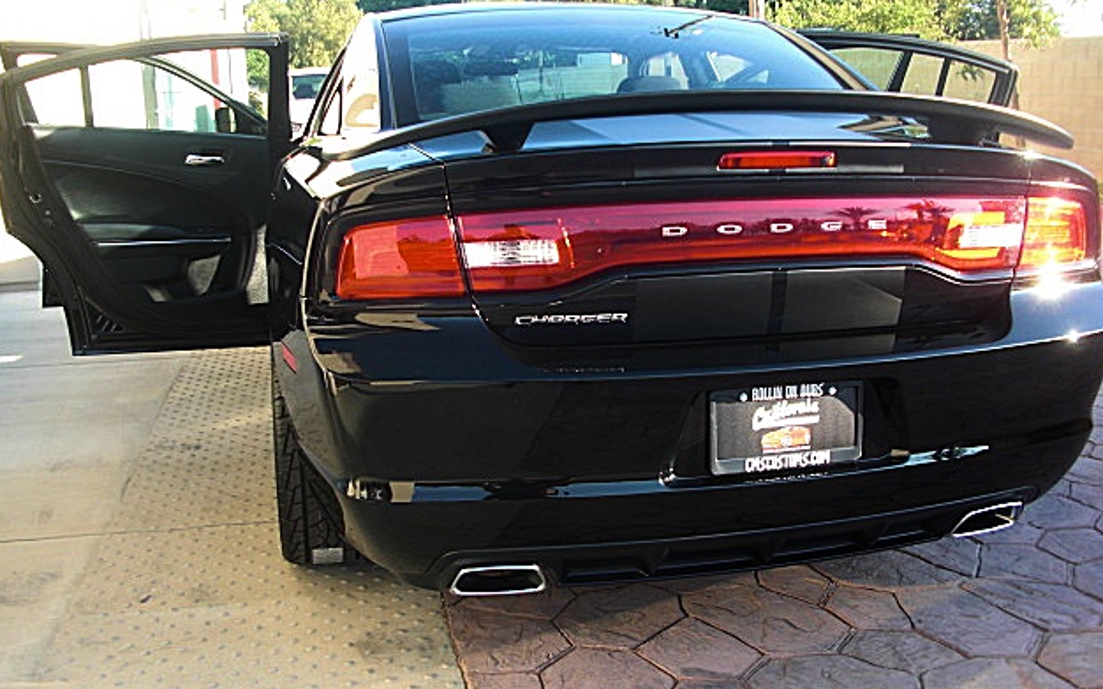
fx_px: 1172
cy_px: 359
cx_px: 552
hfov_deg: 50.4
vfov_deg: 32.7
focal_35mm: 39
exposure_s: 1/100
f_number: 2.8
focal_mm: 6.3
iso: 50
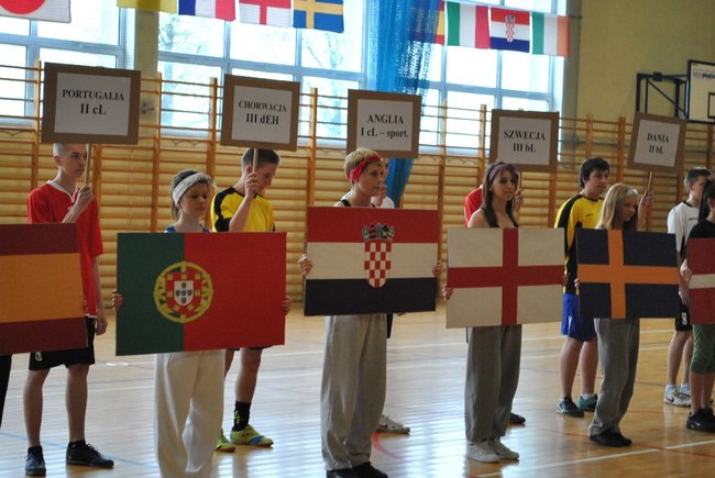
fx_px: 1640
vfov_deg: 16.6
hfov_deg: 24.6
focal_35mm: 82
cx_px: 358
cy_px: 239
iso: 800
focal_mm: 55
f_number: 5.6
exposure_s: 1/100
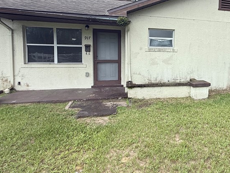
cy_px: 65
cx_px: 177
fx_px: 173
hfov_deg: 62.7
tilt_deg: -3.5
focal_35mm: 26
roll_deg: -1.0
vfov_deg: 52.6
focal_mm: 2.22
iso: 50
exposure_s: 1/625
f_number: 2.2
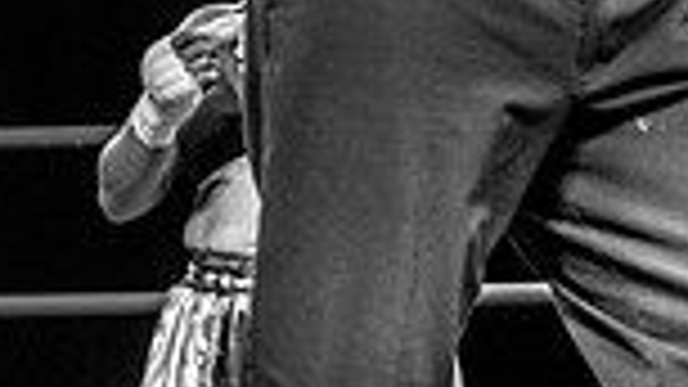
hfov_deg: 10.5
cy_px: -178
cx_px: 1025
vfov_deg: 6.0
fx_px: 3630
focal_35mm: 199
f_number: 2.8
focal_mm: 50
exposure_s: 1/1250
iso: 1600
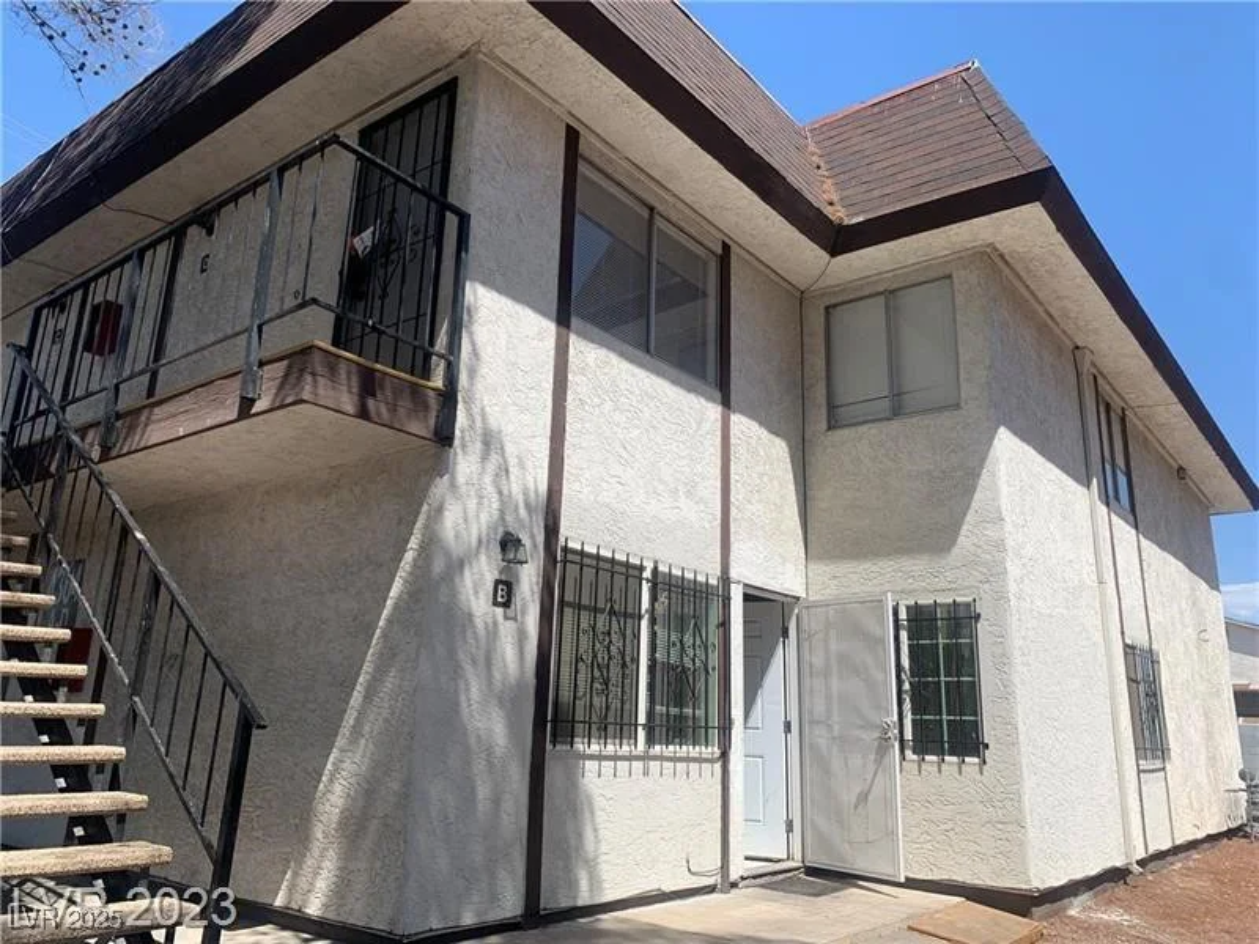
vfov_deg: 53.1
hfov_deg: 67.3
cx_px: 630
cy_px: 472
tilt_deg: +17.0
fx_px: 946
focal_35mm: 26
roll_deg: -2.4
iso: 25
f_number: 1.8
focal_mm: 4.25
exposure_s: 1/2033
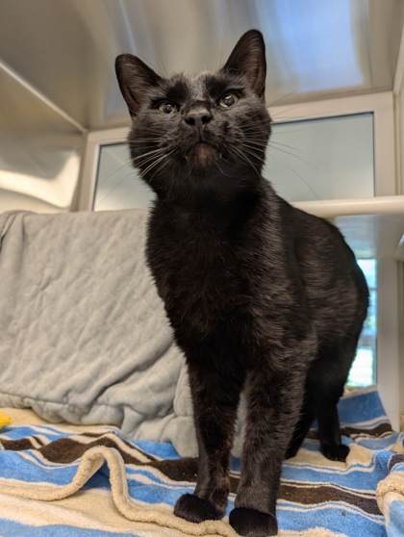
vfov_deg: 71.5
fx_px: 373
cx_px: 202
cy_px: 268
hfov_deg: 56.9
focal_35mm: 24
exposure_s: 1/120
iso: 161
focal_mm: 6.9
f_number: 1.68
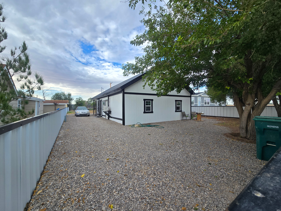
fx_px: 106
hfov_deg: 106.2
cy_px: 106
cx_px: 140
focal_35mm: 13
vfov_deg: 89.9
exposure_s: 1/541
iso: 50
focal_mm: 2.2
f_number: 2.2
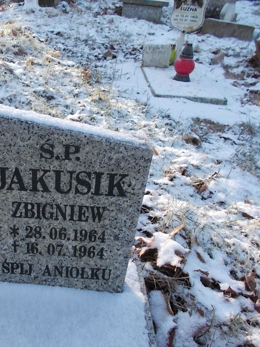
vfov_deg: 52.6
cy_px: 175
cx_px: 62
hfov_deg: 39.5
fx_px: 351
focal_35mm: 35
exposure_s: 1/160
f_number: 3.2
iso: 80
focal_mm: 4.6
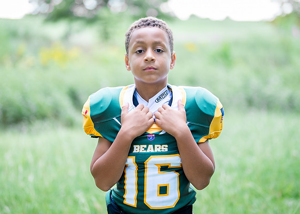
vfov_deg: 20.7
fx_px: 585
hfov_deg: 28.7
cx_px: 155
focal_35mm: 69
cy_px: 101
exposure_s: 1/1250
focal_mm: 50
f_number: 1.2
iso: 320
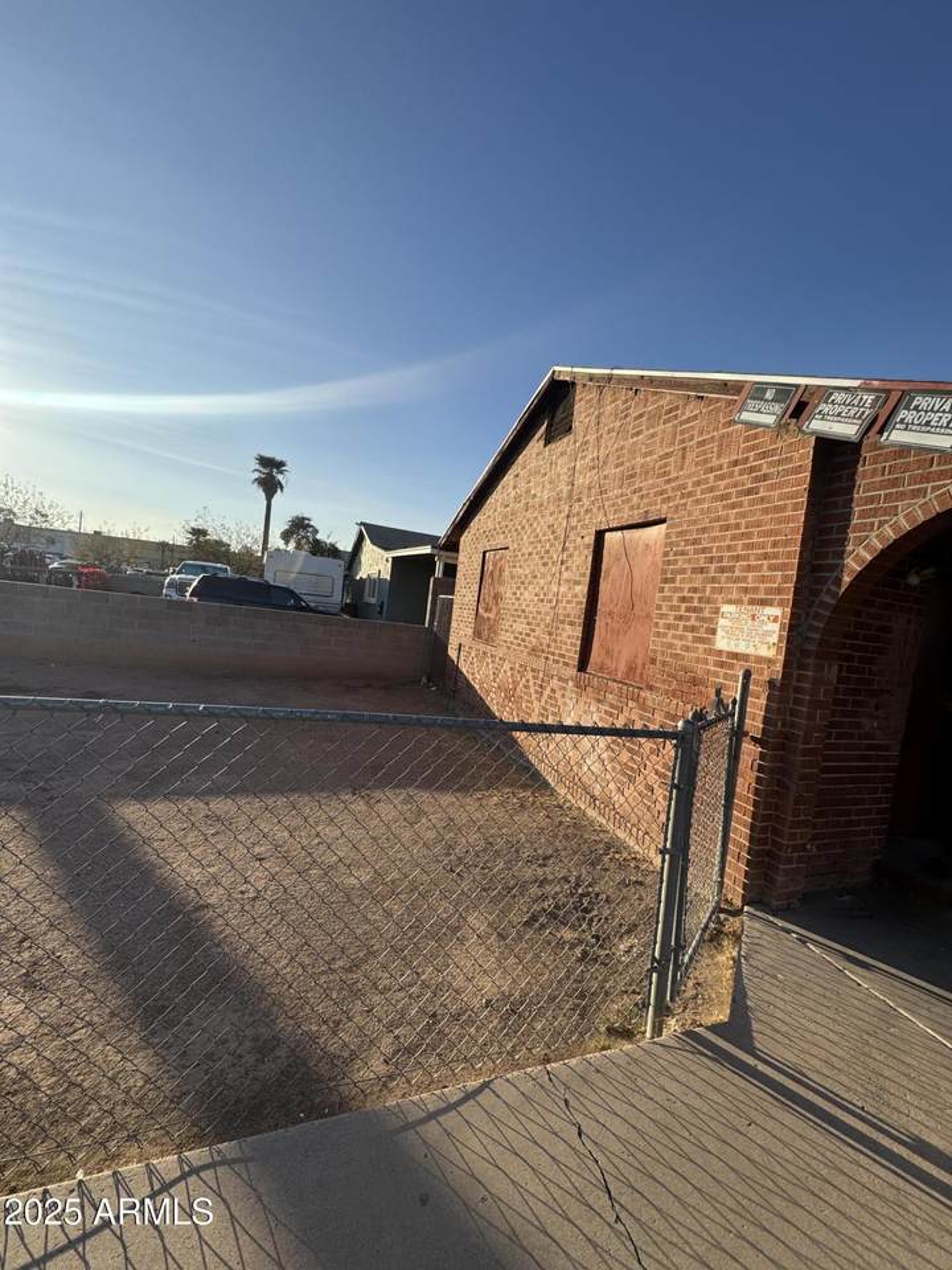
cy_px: 635
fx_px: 513
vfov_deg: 102.1
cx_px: 476
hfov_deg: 85.7
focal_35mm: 14
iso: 50
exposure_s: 1/1748
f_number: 2.2
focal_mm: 2.22
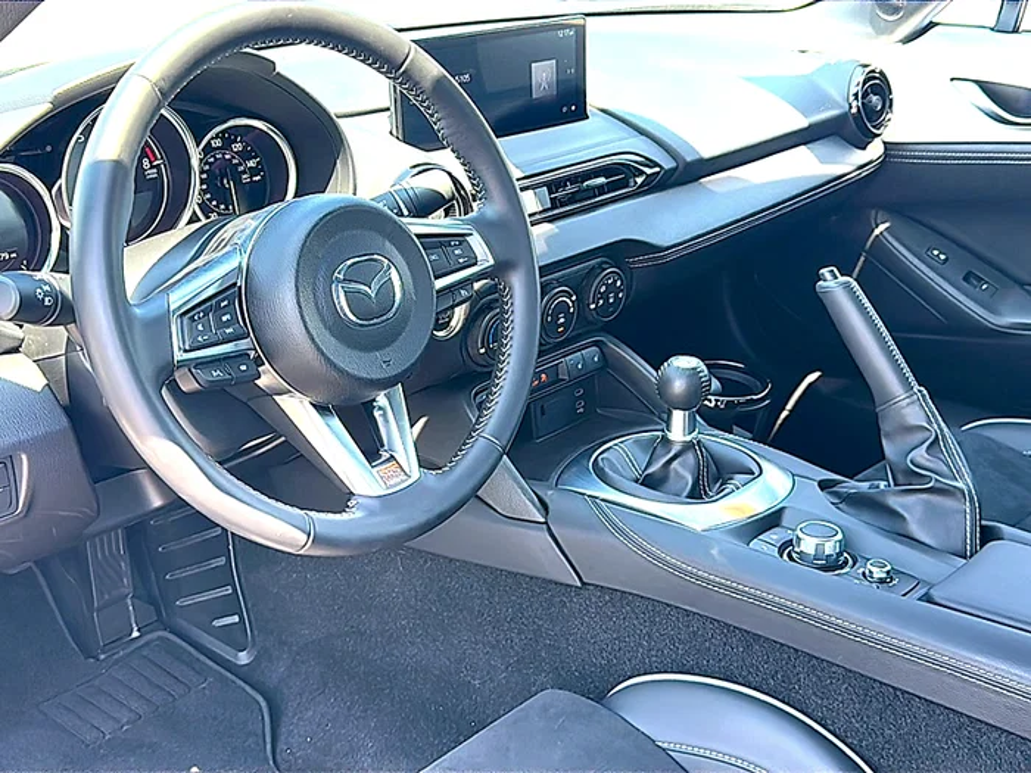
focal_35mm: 37
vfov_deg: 38.7
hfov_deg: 50.1
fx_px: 1102
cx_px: 516
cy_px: 386
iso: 125
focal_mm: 6.86
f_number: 1.78
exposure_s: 1/359
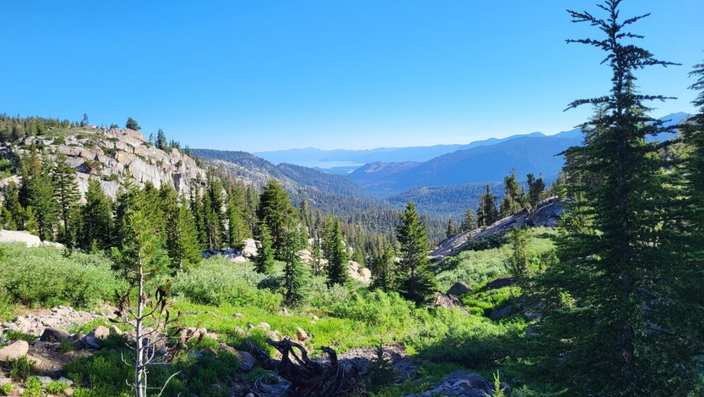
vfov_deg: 40.2
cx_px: 345
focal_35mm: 29
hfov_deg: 66.0
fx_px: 541
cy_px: 211
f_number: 1.8
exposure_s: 1/1667
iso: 40
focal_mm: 5.4
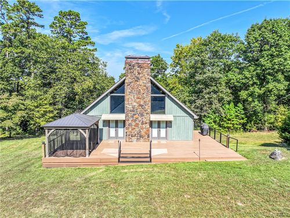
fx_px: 201
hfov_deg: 71.6
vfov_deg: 56.8
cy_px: 109
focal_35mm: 24
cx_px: 145
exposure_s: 1/1250
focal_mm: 12.29
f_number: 2.8
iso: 100
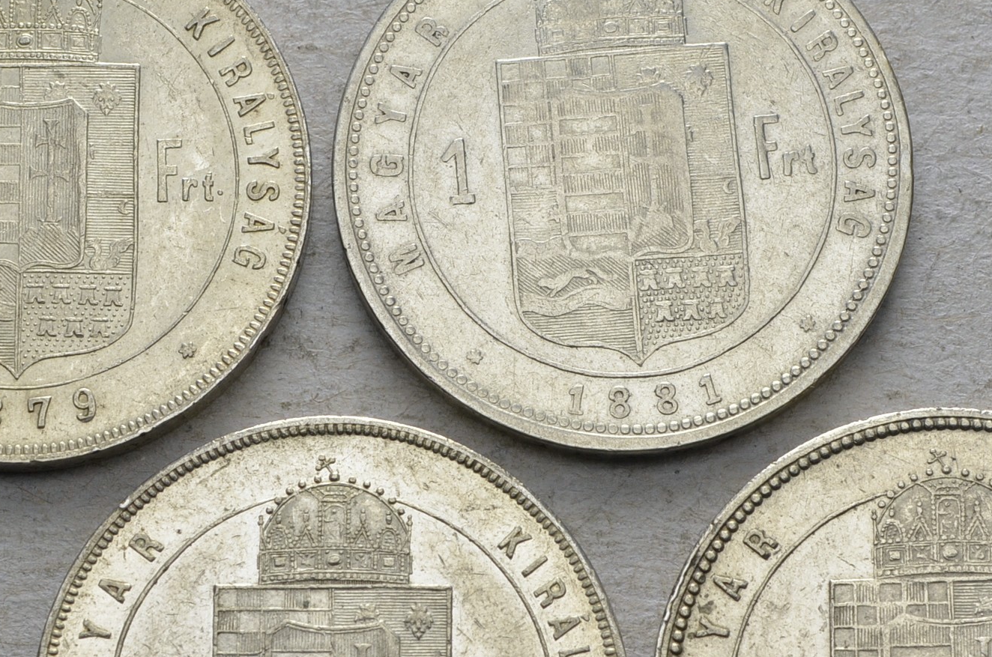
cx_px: 505
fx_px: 3685
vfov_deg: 10.2
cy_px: 462
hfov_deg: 15.3
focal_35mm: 134
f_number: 14
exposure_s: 1/250
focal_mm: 48
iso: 400
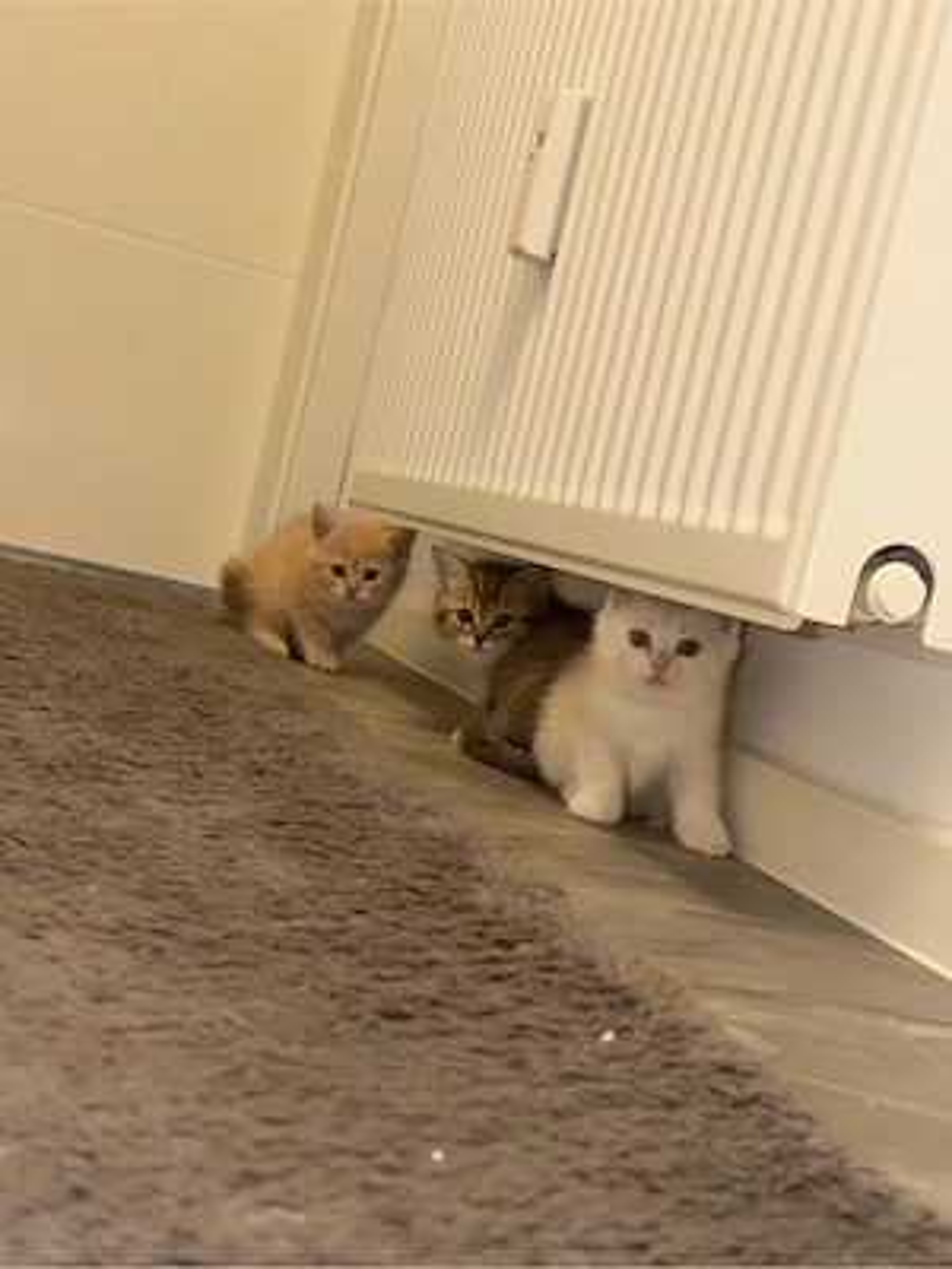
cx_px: 476
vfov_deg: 39.7
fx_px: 1760
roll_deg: -13.2
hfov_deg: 30.3
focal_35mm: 48
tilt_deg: -4.0
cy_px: 634
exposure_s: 1/42
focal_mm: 6.76
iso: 80
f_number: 1.78
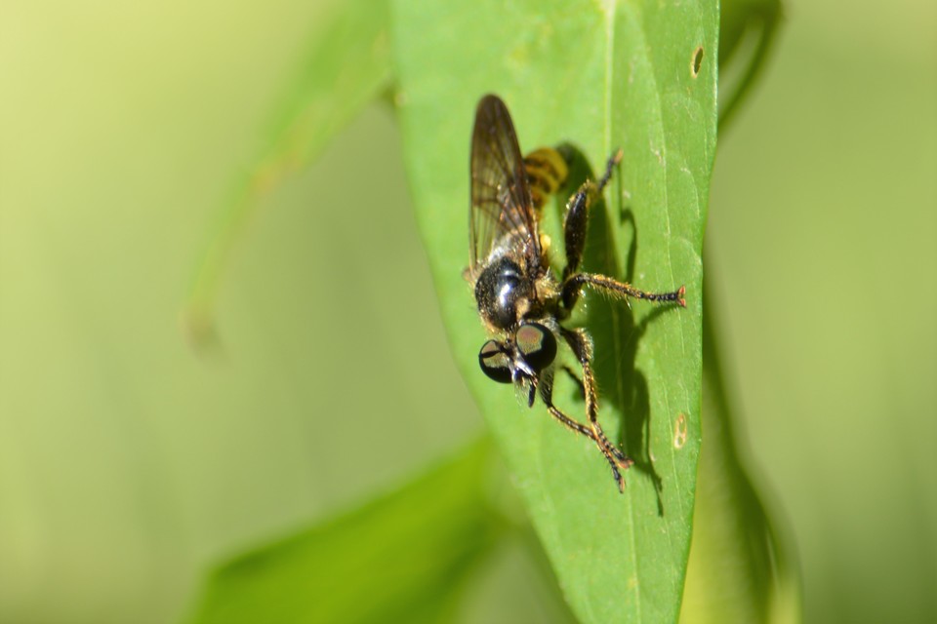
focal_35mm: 450
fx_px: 11712
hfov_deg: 4.6
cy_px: 312
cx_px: 468
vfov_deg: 3.1
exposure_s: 1/160
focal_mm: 300
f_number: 8
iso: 100
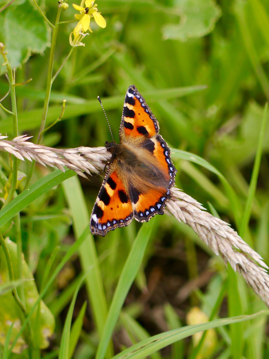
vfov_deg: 5.0
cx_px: 134
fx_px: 4143
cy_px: 180
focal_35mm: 400
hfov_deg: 3.7
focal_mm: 200
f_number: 5.6
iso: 200
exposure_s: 1/400
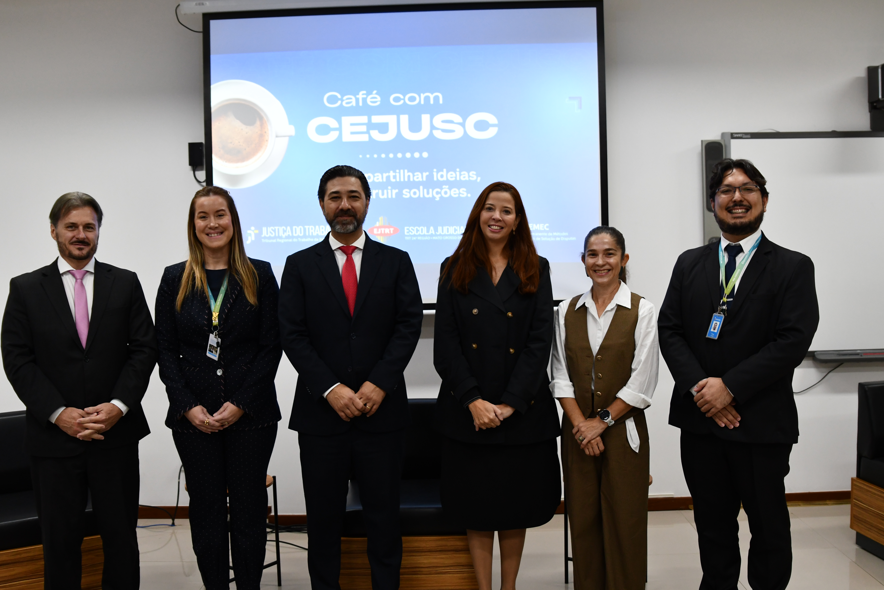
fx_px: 884
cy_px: 295
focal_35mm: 36
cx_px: 442
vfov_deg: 36.9
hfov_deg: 53.1
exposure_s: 1/200
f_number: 2.8
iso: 800
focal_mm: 24
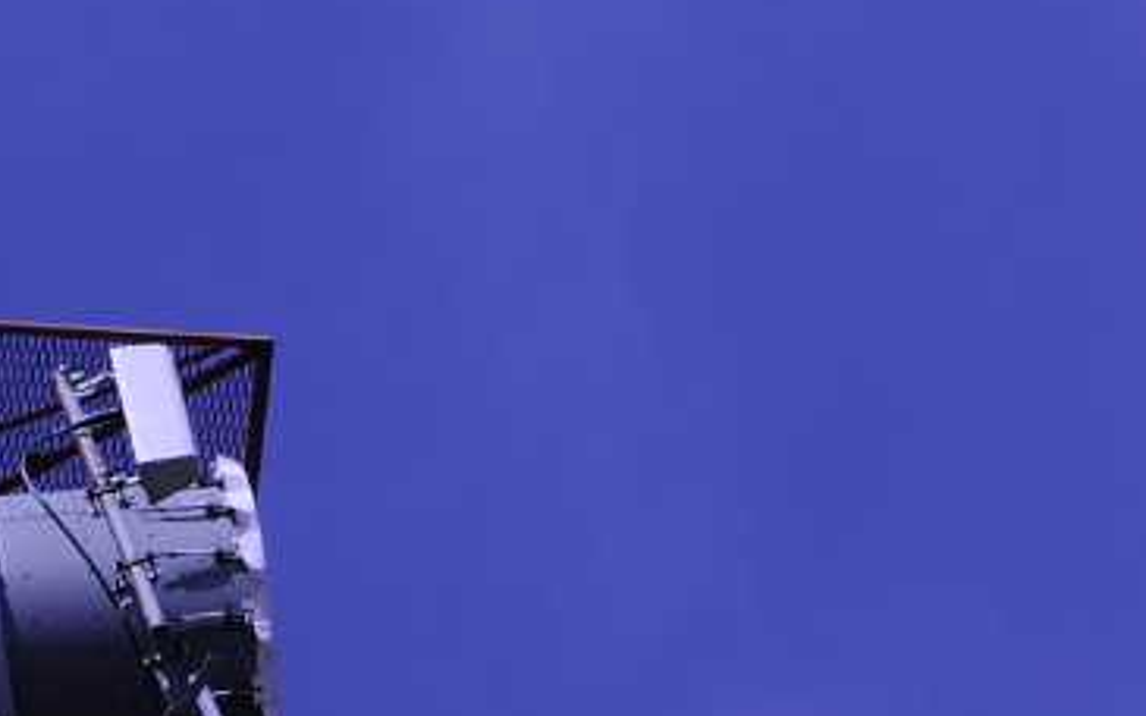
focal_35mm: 355
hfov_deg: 5.7
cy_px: 592
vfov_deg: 3.7
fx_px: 11086
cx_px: -1422
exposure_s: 1/320
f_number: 9
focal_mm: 62
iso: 100
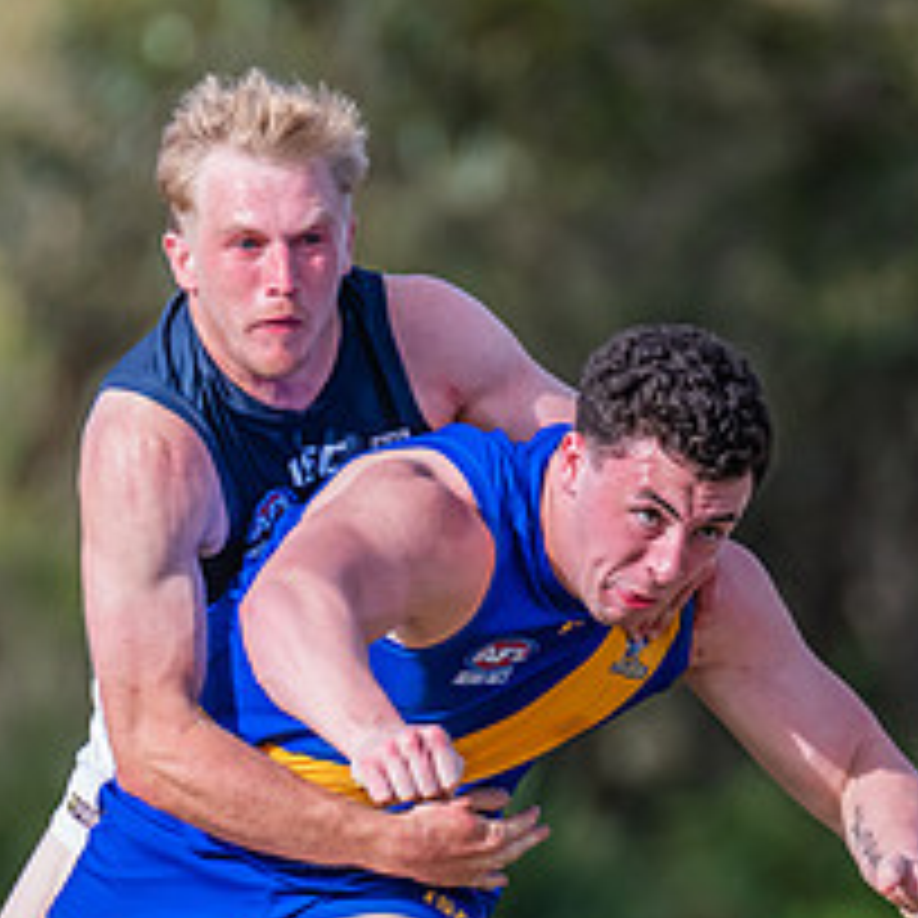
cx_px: 737
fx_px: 39454
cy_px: 937
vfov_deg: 1.3
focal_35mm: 1315
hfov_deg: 1.3
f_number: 6.3
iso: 800
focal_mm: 420
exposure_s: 1/2000
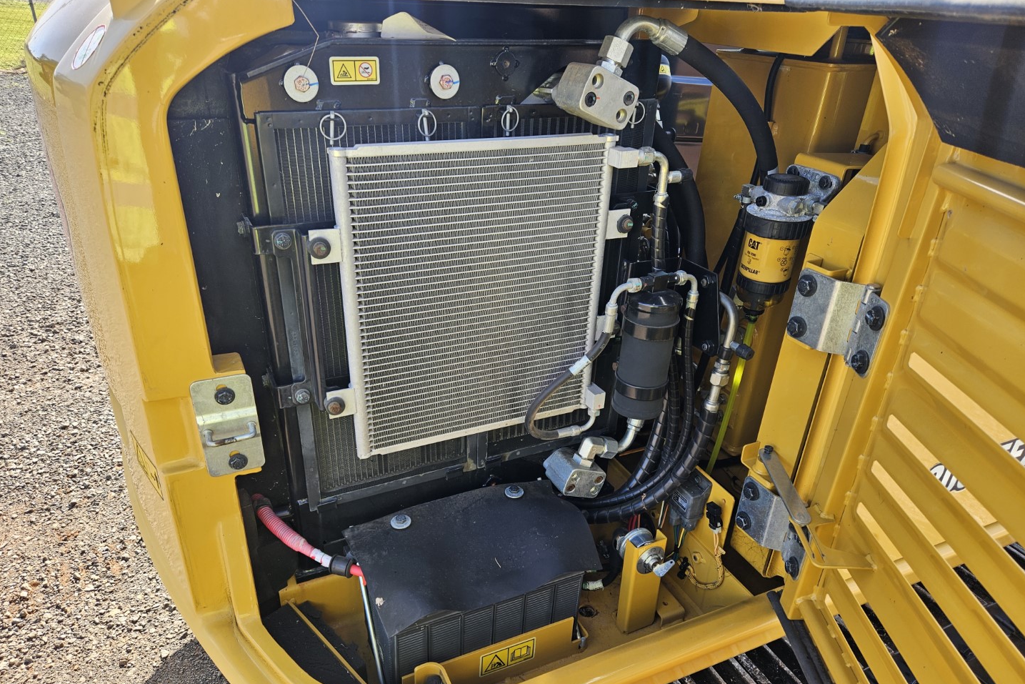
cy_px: 382
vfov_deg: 53.0
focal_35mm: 24
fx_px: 683
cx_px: 513
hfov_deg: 73.7
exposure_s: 1/191
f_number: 1.8
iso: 25
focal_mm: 5.4
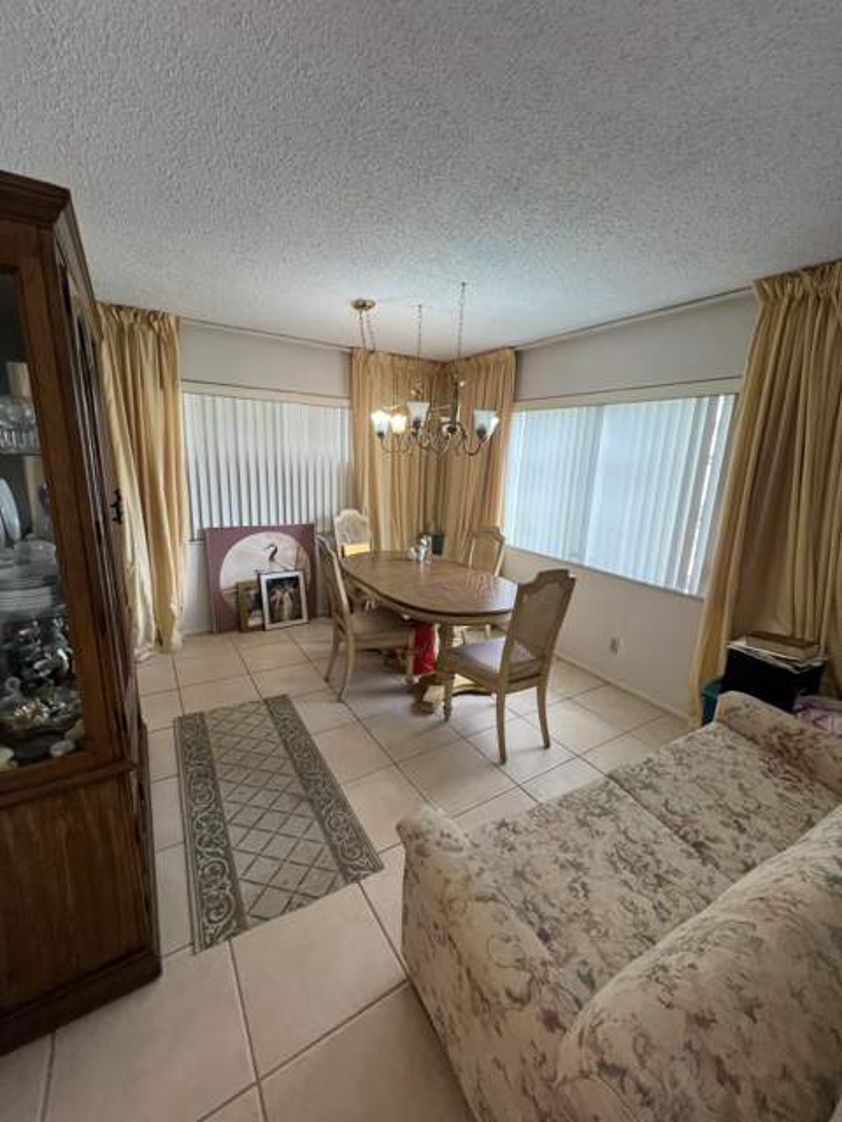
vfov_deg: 106.2
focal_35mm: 13
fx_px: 422
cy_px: 561
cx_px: 421
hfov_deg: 89.9
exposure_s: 1/120
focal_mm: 1.57
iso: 200
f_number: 1.8
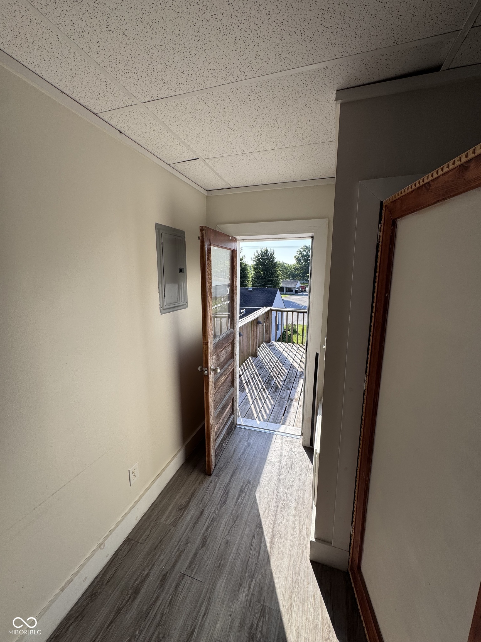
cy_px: 321
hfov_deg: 85.7
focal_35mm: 14
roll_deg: +0.4
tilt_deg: -10.8
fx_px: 259
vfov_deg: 102.1
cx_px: 240
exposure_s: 1/582
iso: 40
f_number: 2.2
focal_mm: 2.22
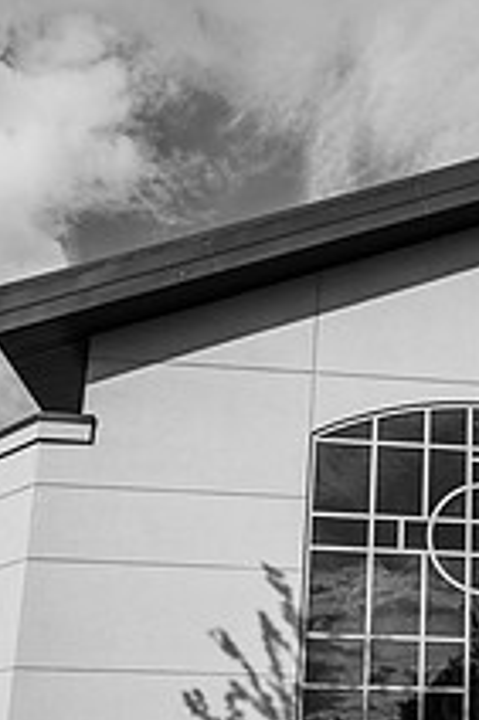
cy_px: 615
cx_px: 479
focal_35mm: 51
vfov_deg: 37.0
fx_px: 1019
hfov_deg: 25.2
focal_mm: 24
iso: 125
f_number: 2.8
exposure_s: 1/4000
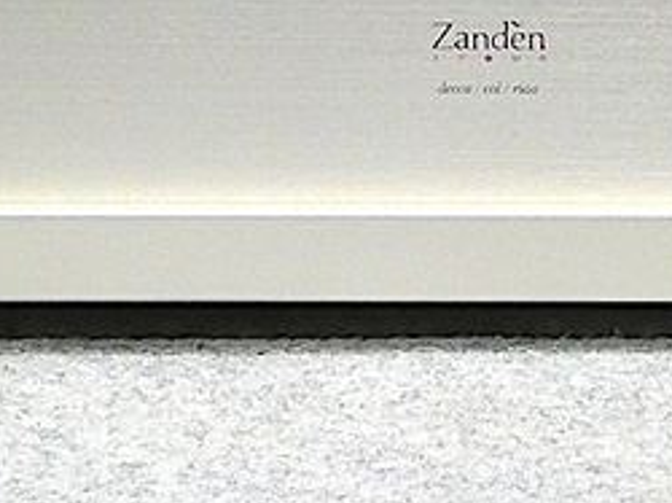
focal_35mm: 250
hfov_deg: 7.9
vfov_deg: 5.9
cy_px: -27
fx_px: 4849
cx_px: 492
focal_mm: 11.7
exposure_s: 1/80
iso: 1250
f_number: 4.5
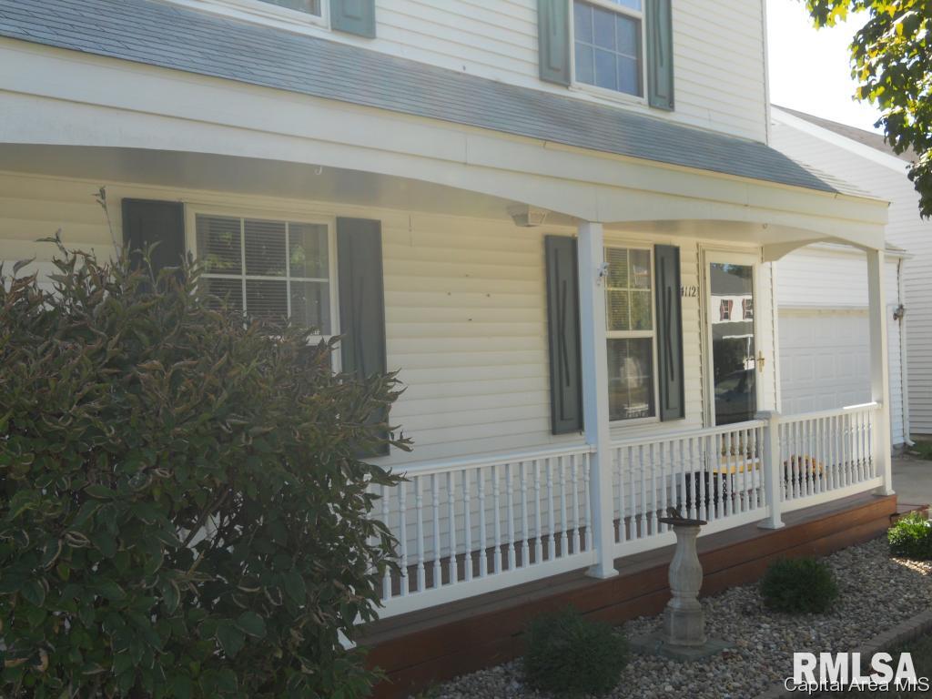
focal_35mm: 36
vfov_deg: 39.7
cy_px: 350
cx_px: 466
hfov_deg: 51.4
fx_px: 969
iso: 80
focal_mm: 6.4
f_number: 3
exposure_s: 1/320
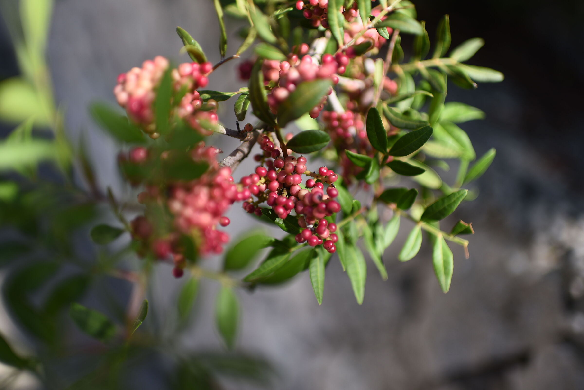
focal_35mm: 35
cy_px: 195
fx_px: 568
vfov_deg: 37.9
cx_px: 292
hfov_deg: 54.4
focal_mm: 35
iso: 125
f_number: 1.4
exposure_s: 1/3000
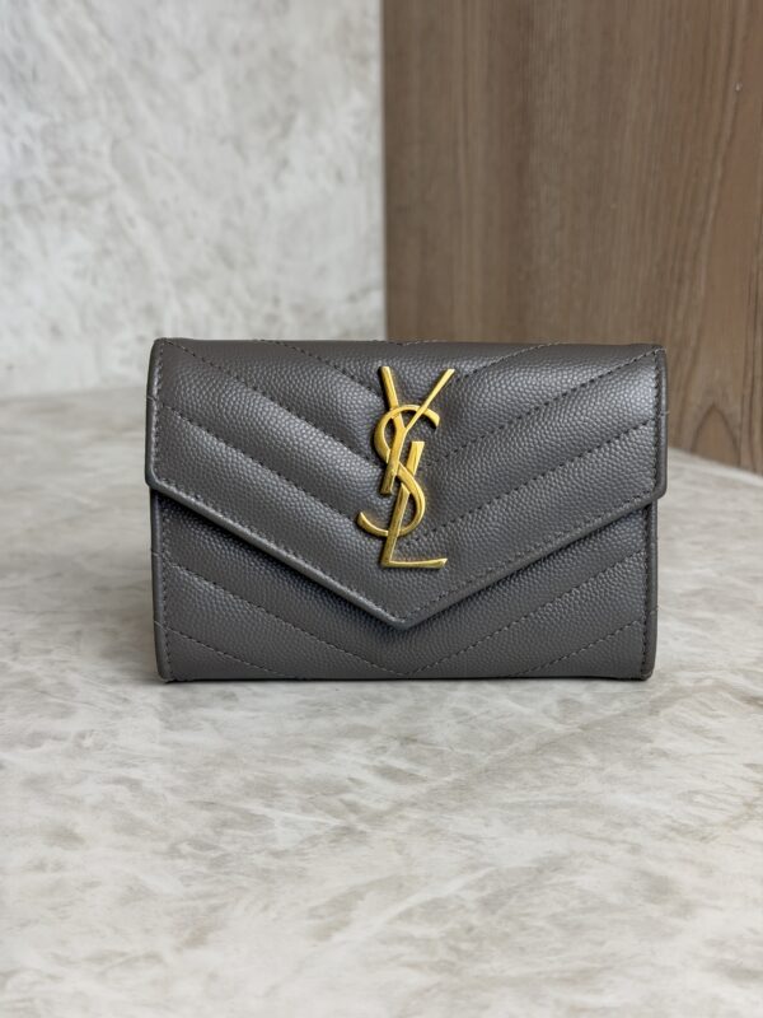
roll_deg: +0.5
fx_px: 1411
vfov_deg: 39.7
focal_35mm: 48
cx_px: 382
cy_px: 509
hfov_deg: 30.3
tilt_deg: -17.4
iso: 50
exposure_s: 1/120
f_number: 1.78
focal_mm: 6.76
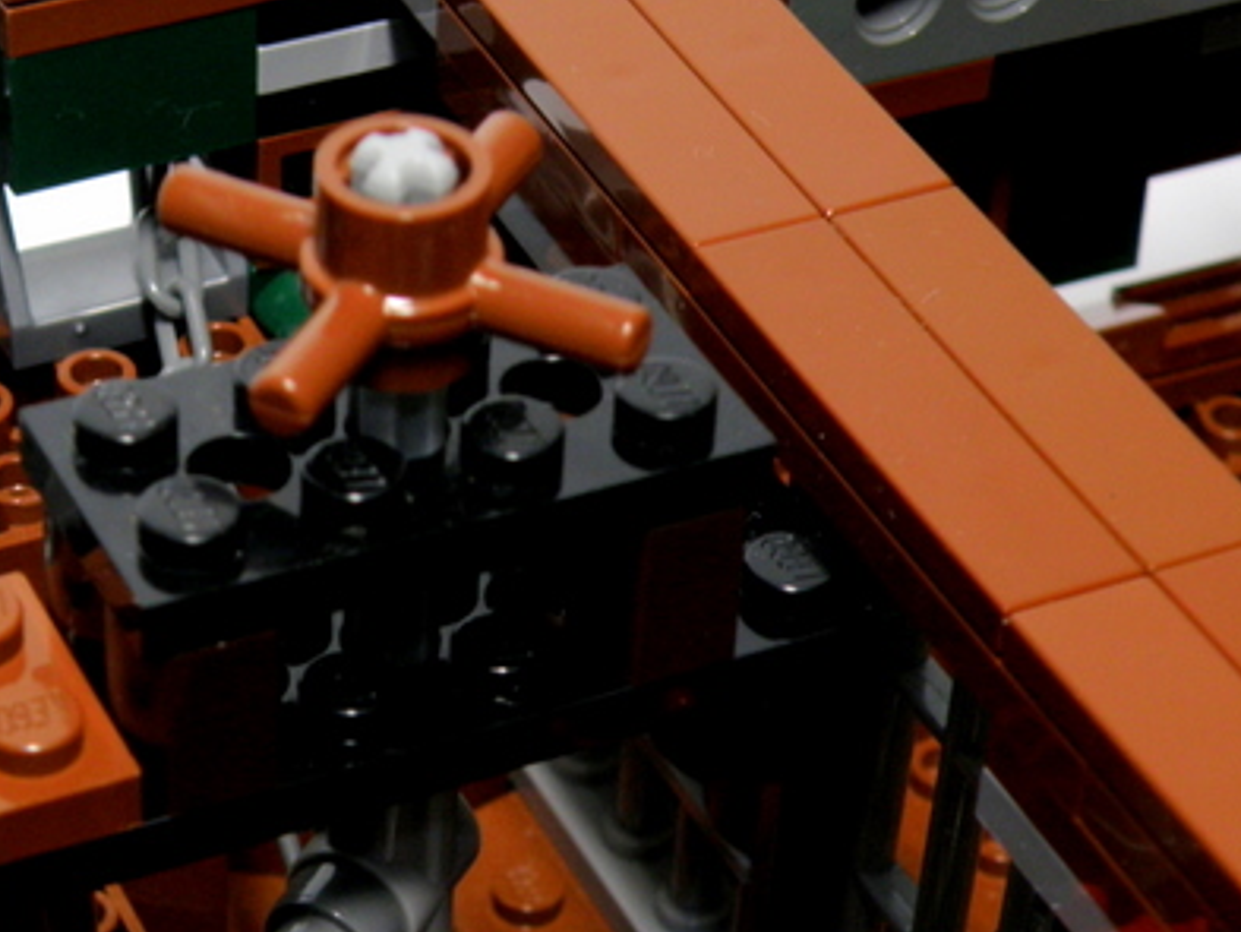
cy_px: 705
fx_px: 4016
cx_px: 426
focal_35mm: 112
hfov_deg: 17.5
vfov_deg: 13.2
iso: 64
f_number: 4
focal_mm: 9.77
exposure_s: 1/15
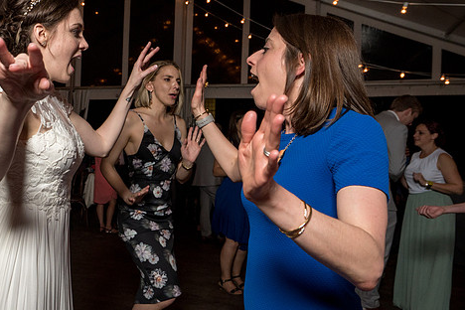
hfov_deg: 54.1
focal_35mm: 34
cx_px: 136
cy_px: 144
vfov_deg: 38.9
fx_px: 439
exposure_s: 1/200
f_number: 5.6
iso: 2000
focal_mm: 21
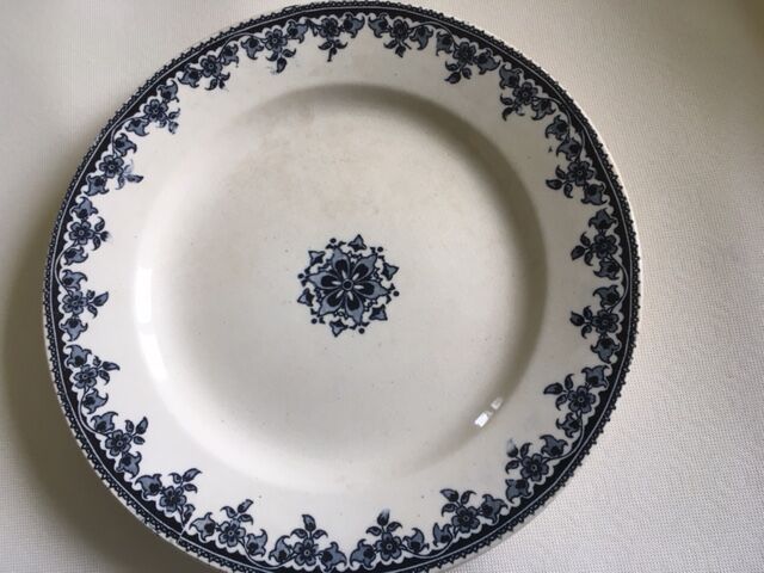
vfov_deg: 48.2
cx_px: 382
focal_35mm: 29
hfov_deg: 61.7
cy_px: 286
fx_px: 640
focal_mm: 4.15
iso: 25
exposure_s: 1/33
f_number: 2.2
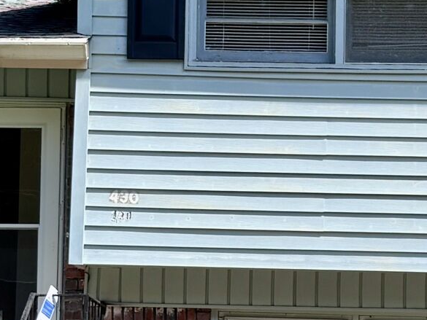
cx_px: 253
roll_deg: -0.4
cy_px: 296
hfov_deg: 15.6
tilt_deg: +4.8
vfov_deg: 11.7
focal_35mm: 126
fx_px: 1555
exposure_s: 1/2252
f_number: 1.78
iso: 80
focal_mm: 6.76
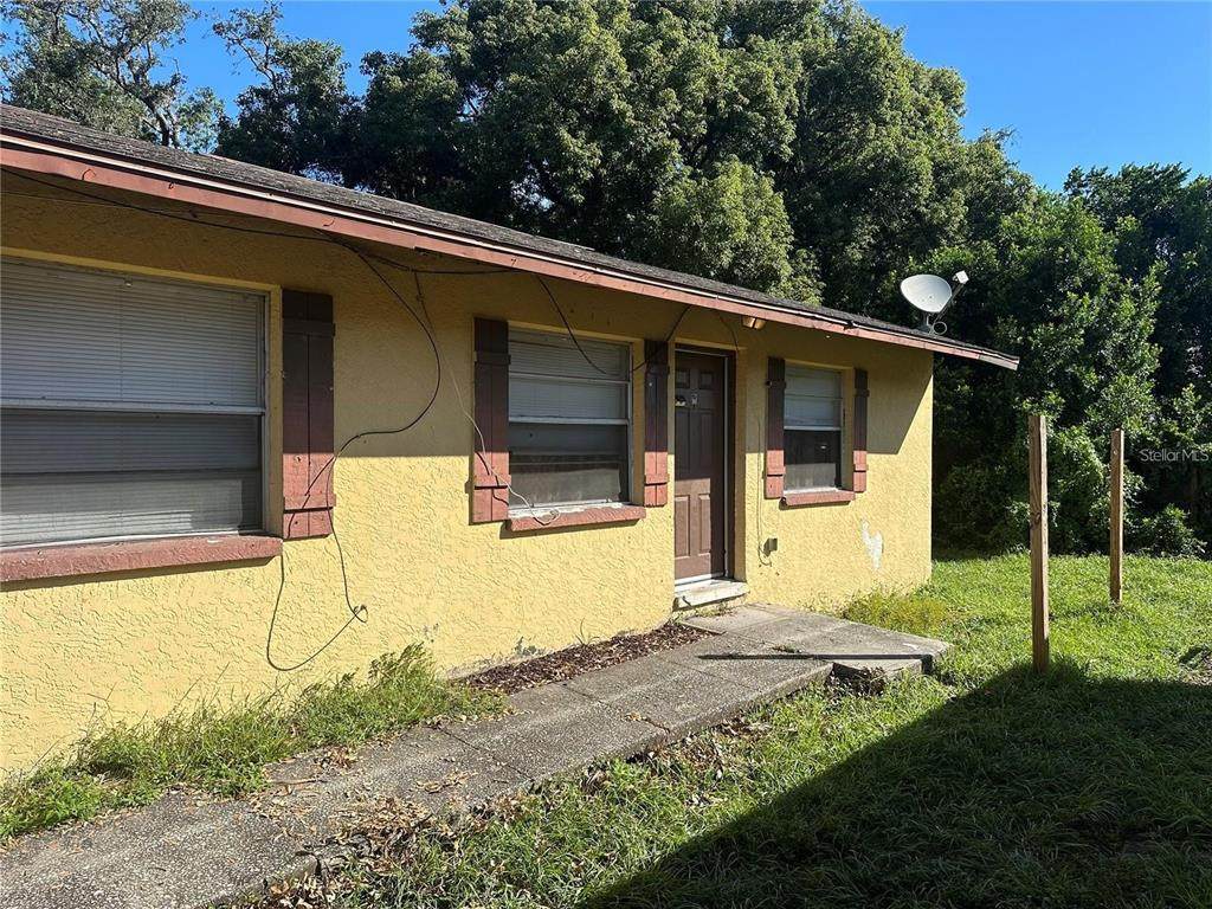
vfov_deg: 56.8
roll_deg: -1.1
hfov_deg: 71.6
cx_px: 606
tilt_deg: -1.0
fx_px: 840
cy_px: 454
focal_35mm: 24
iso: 80
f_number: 1.78
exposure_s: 1/3356
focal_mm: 6.86
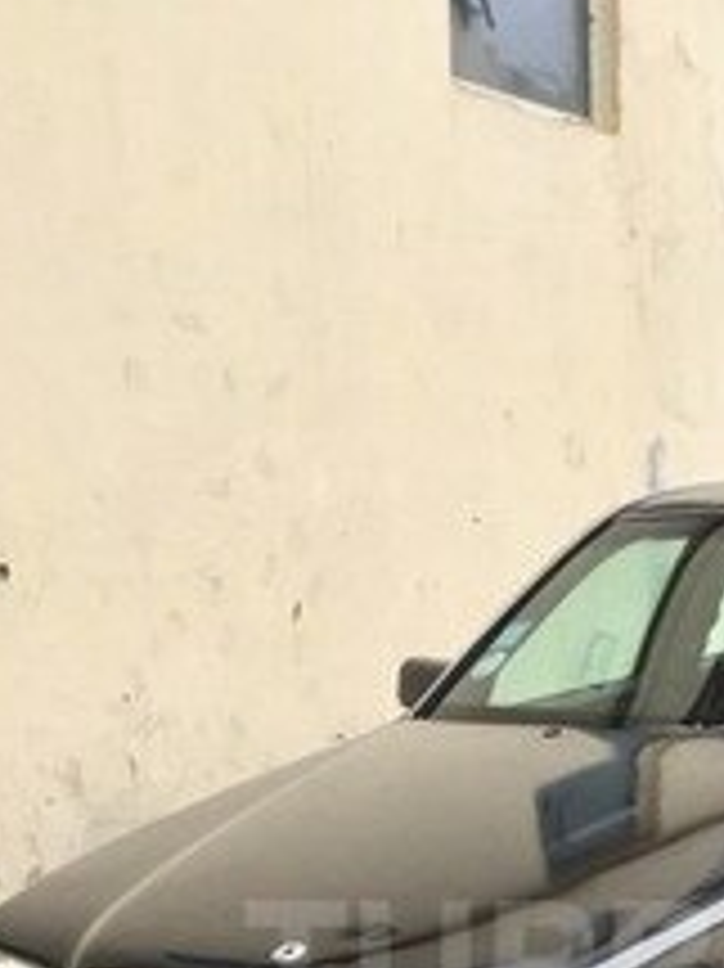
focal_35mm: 67
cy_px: 968
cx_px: 706
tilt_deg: -13.8
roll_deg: +1.1
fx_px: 1870
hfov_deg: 21.2
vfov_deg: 27.3
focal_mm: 4.15
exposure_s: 1/842
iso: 32
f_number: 2.2
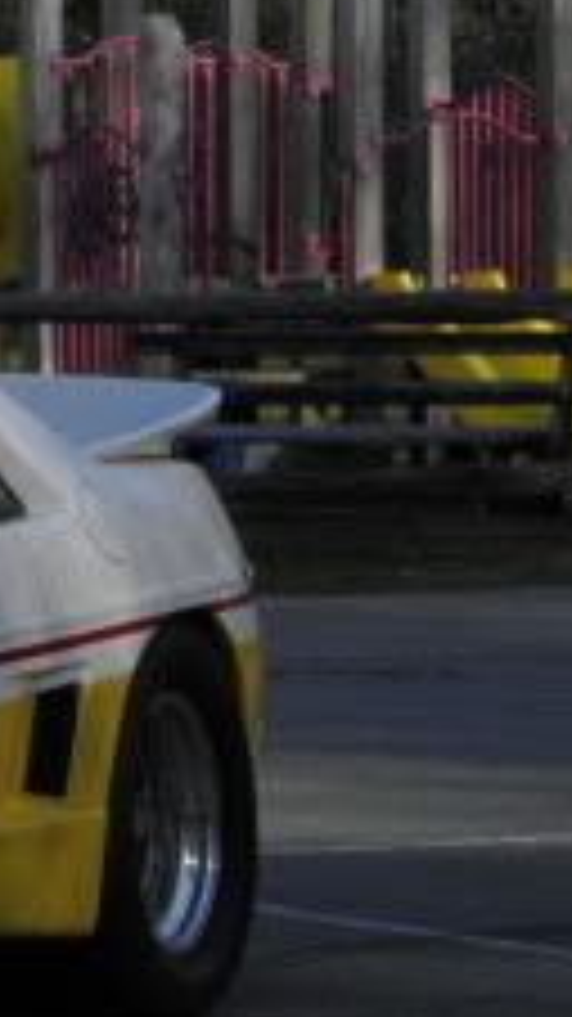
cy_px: 756
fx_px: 7421
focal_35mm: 275
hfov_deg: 4.3
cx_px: -653
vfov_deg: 7.8
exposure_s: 1/320
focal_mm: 16
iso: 100
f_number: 4.5
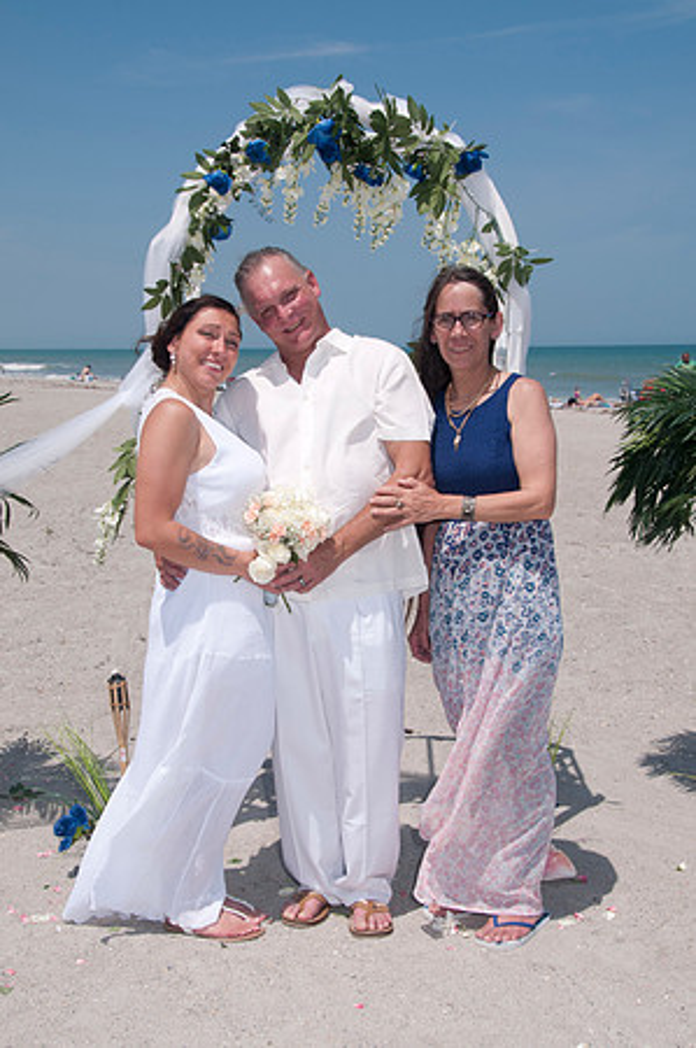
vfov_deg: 41.2
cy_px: 524
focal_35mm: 48
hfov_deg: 28.0
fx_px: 1395
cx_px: 348
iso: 100
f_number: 13
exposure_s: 1/250
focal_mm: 32
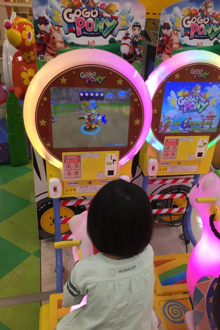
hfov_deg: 42.3
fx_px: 284
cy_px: 167
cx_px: 119
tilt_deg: -25.9
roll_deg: -4.2
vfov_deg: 60.3
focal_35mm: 31
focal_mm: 4.15
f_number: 2.2
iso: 40
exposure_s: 1/33
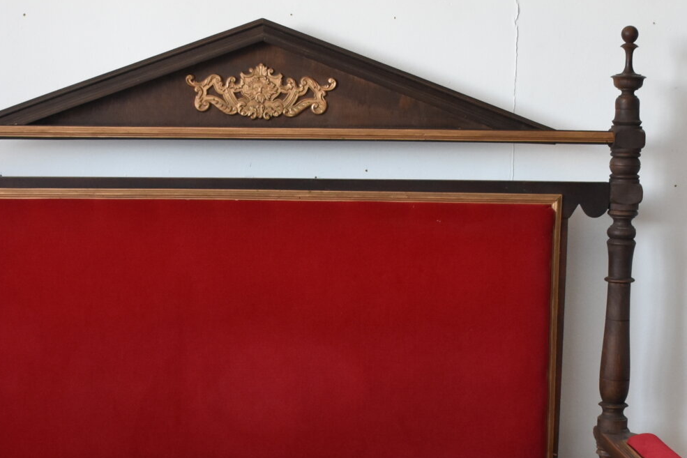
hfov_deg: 26.0
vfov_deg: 17.5
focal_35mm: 78
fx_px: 1489
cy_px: 291
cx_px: 308
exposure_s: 1/80
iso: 800
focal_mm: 20
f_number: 4.5
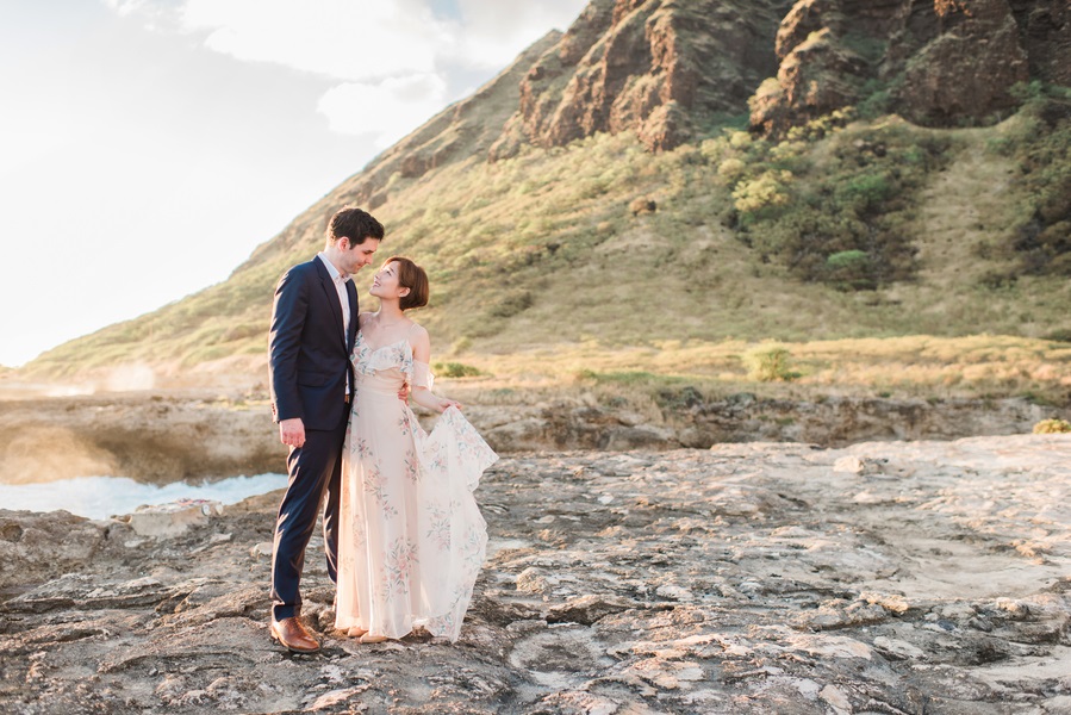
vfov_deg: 37.9
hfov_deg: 54.4
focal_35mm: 35
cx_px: 536
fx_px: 1042
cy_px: 358
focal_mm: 35
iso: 200
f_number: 2.5
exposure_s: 1/400
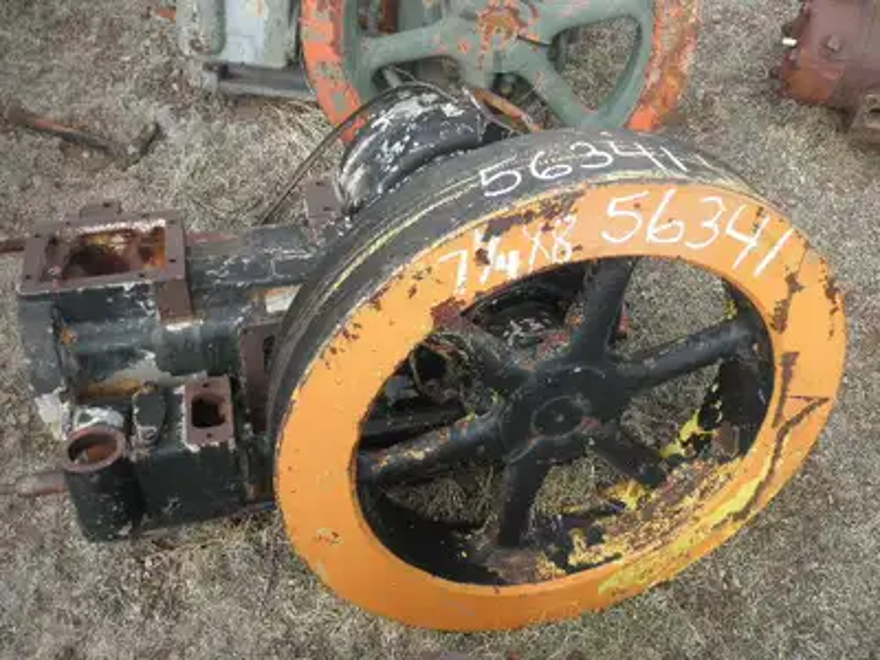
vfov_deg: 40.7
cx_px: 440
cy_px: 330
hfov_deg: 52.6
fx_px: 890
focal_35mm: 35
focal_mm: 6.1
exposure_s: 1/250
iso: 64
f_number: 3.2
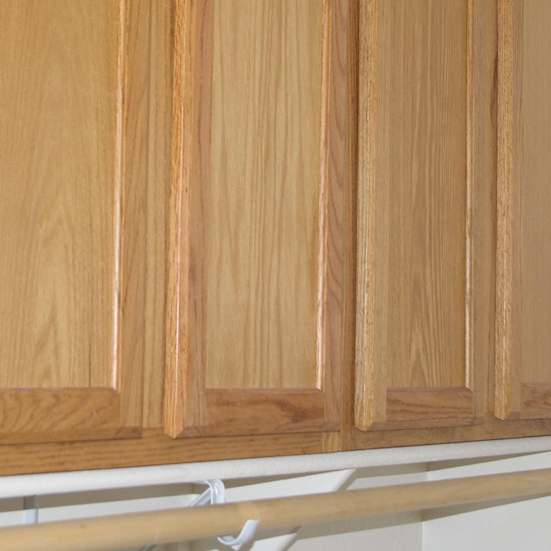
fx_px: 1727
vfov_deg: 18.1
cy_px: 192
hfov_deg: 18.1
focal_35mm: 96
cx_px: 264
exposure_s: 1/45
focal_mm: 35
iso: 200
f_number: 4.5
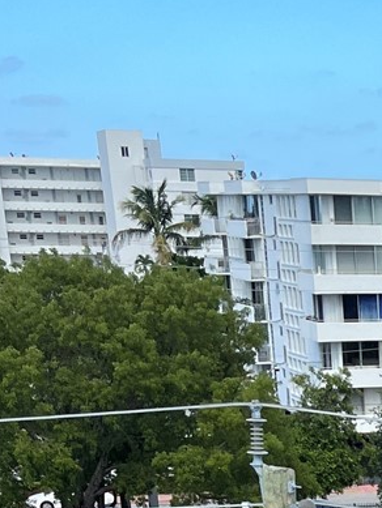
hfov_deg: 12.6
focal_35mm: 107
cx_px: 699
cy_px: 828
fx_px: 1574
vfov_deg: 16.3
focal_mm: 5.1
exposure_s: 1/1422
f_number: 1.6
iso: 50
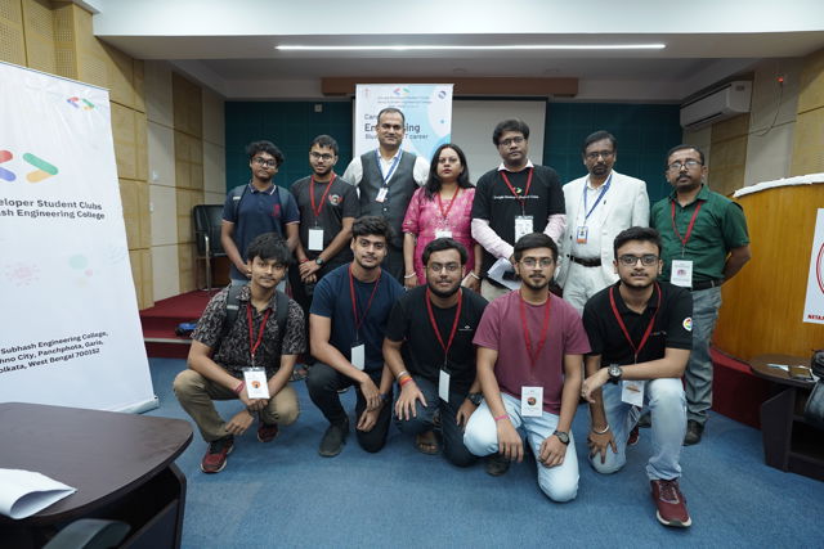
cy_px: 274
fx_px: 458
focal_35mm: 20
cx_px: 412
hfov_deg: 84.0
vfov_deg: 62.0
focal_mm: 20
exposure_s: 1/100
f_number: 2.8
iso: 1000
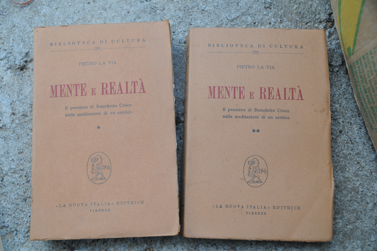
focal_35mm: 39
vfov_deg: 34.1
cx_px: 188
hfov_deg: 49.6
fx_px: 408
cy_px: 126
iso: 200
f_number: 4
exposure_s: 1/60
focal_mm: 26
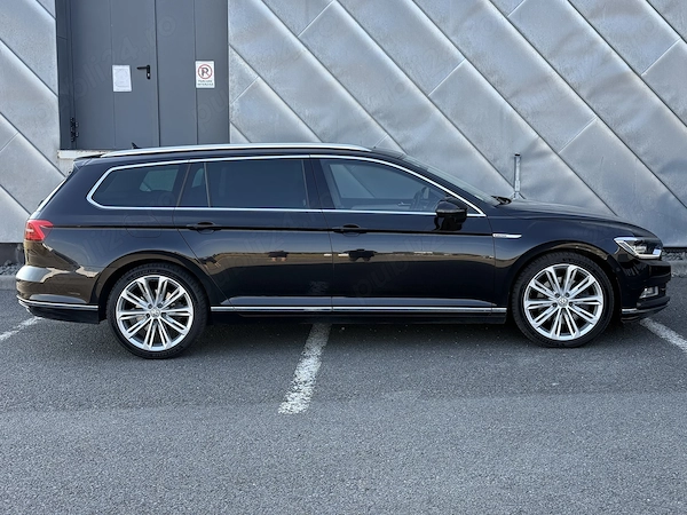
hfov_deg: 39.7
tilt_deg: -6.8
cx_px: 344
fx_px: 953
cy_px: 258
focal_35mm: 48
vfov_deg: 30.3
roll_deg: -0.2
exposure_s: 1/706
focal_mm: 6.76
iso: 100
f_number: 1.78
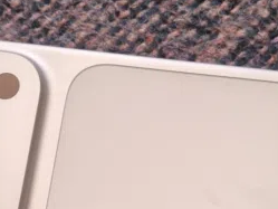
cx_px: 132
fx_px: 474
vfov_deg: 23.1
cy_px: 238
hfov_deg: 32.7
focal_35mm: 59
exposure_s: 1/33.3
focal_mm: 4.09
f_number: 1.6
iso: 2215
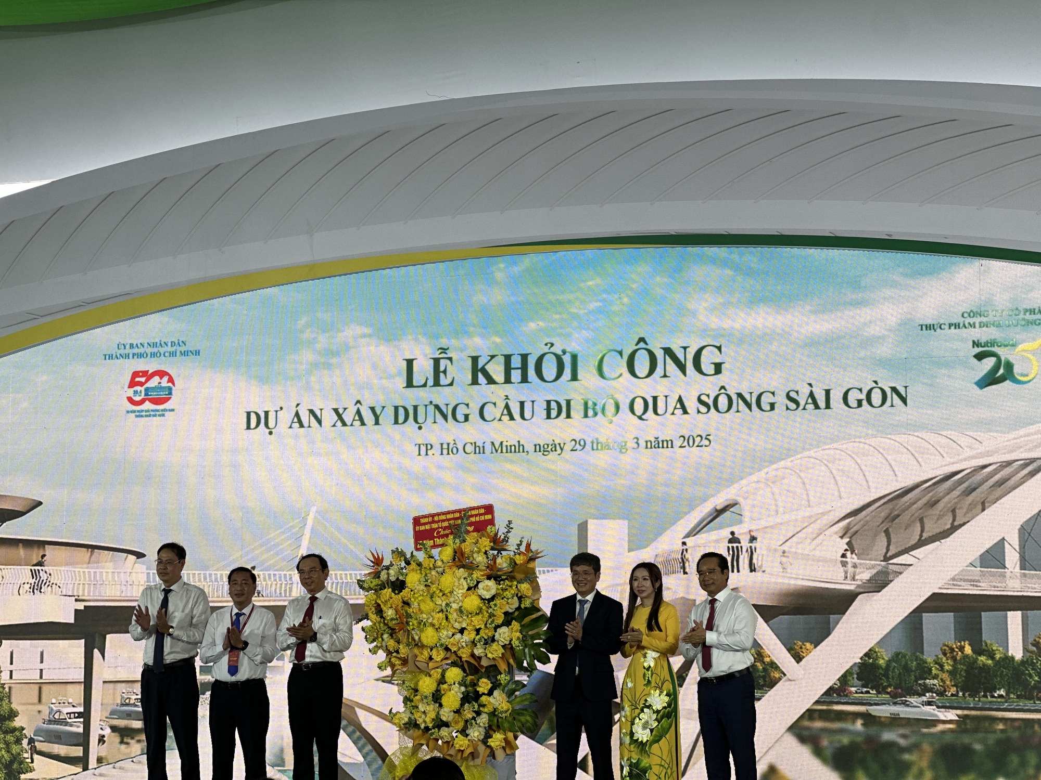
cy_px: 390
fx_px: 2316
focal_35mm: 77
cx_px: 520
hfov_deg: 25.3
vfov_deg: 19.1
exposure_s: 1/120
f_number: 2.8
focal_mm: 9
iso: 40
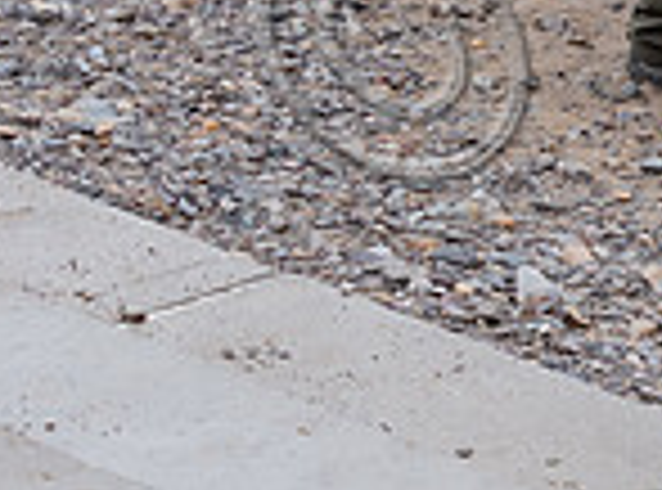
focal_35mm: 508
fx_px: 9676
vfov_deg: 2.9
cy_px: -612
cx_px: 1258
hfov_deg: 3.9
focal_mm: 70
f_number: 6.3
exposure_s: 1/250
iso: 400
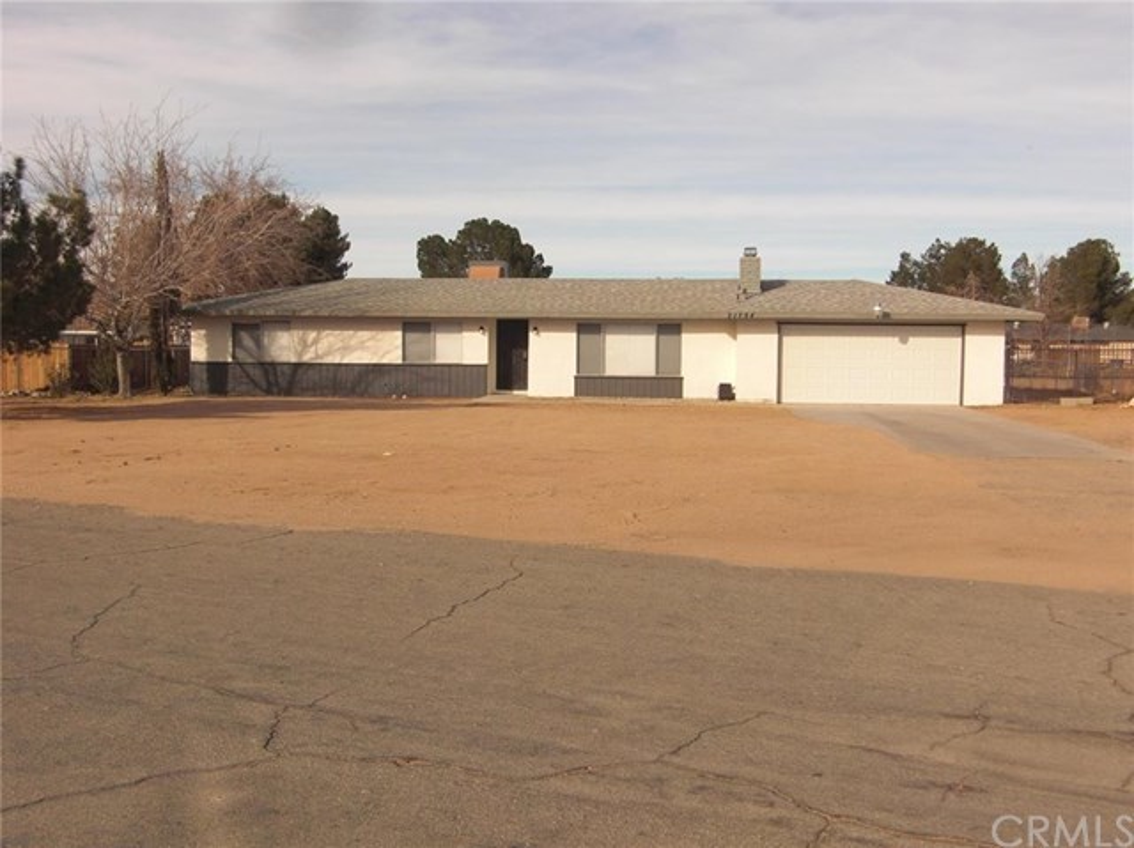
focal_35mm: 39
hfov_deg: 47.9
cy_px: 424
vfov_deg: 36.8
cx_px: 567
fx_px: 1277
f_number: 8
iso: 50
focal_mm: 6.9
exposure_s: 1/160
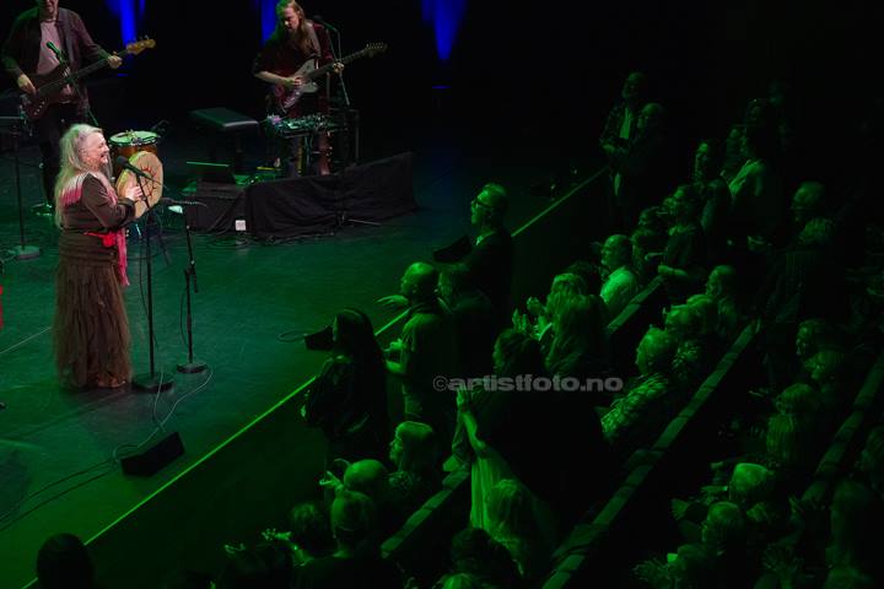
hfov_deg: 26.3
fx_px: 1891
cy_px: 294
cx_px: 442
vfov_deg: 17.7
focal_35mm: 77
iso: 2000
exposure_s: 1/800
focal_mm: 77
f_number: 2.8
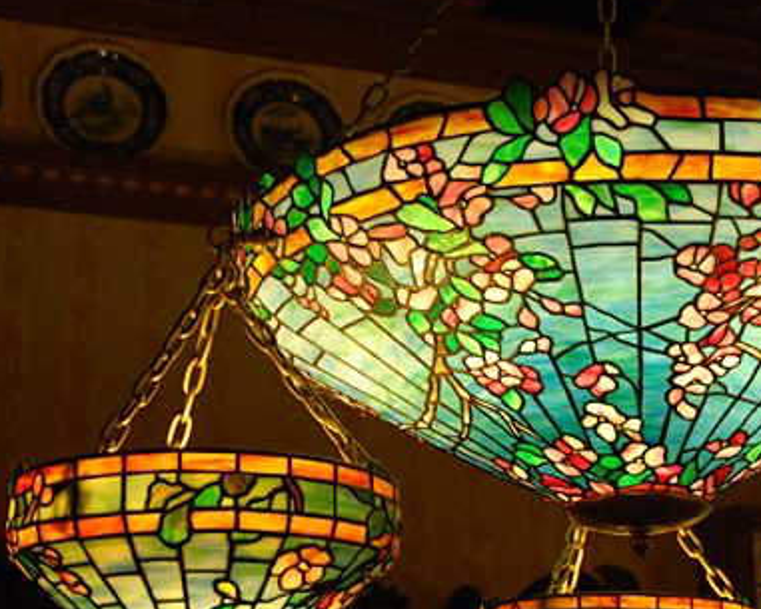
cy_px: 346
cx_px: 593
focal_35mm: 88
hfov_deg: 21.5
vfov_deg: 17.5
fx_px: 1983
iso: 500
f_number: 4.2
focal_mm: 34
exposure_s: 1/40
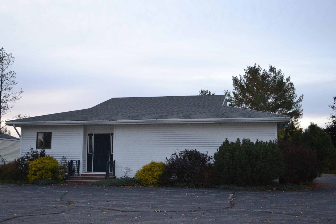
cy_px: 112
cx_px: 168
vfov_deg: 34.2
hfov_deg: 49.6
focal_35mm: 39
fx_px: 364
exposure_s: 1/60
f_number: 4.2
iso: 720
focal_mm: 26
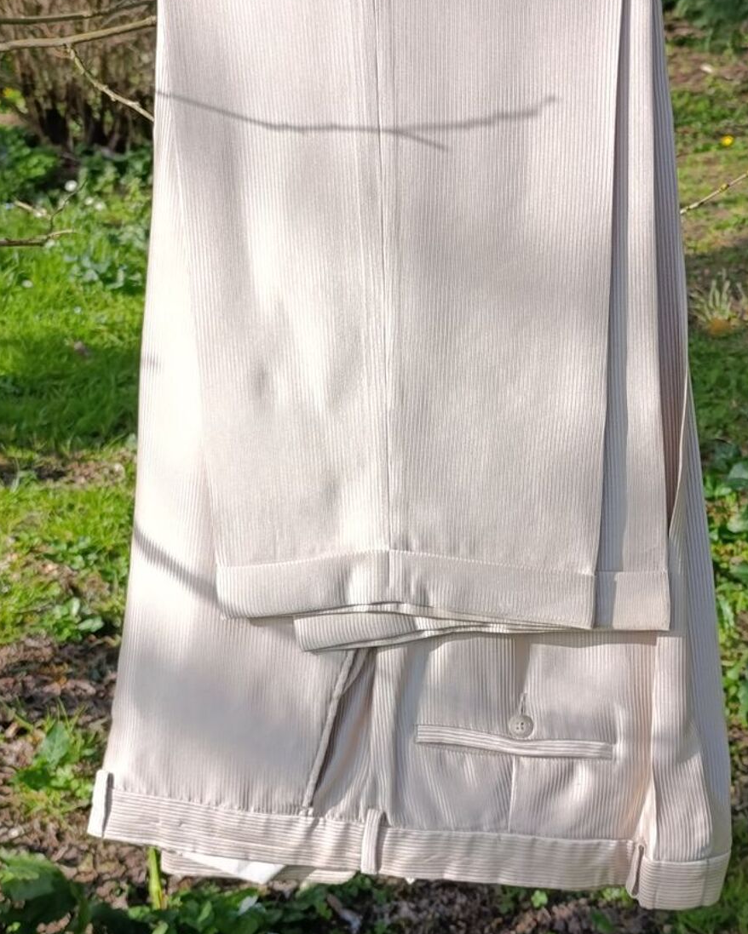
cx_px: 418
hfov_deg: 21.6
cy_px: 417
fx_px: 1964
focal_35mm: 71
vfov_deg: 26.7
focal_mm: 6.14
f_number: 1.6
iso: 50
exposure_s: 1/288
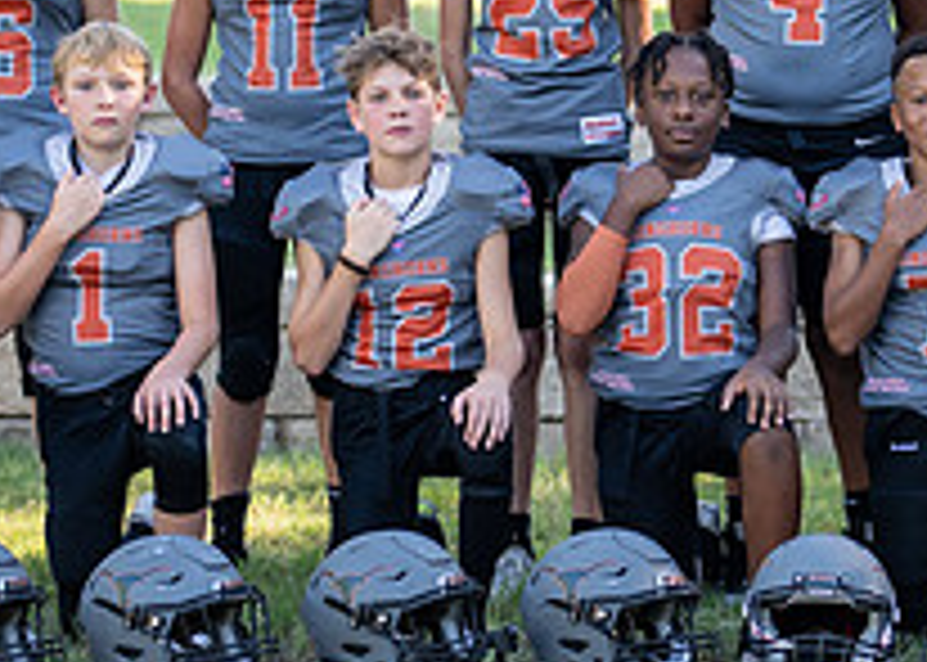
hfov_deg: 11.2
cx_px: 724
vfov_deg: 8.0
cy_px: 225
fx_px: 4711
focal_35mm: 179
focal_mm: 50
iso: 100
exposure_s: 1/640
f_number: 1.6
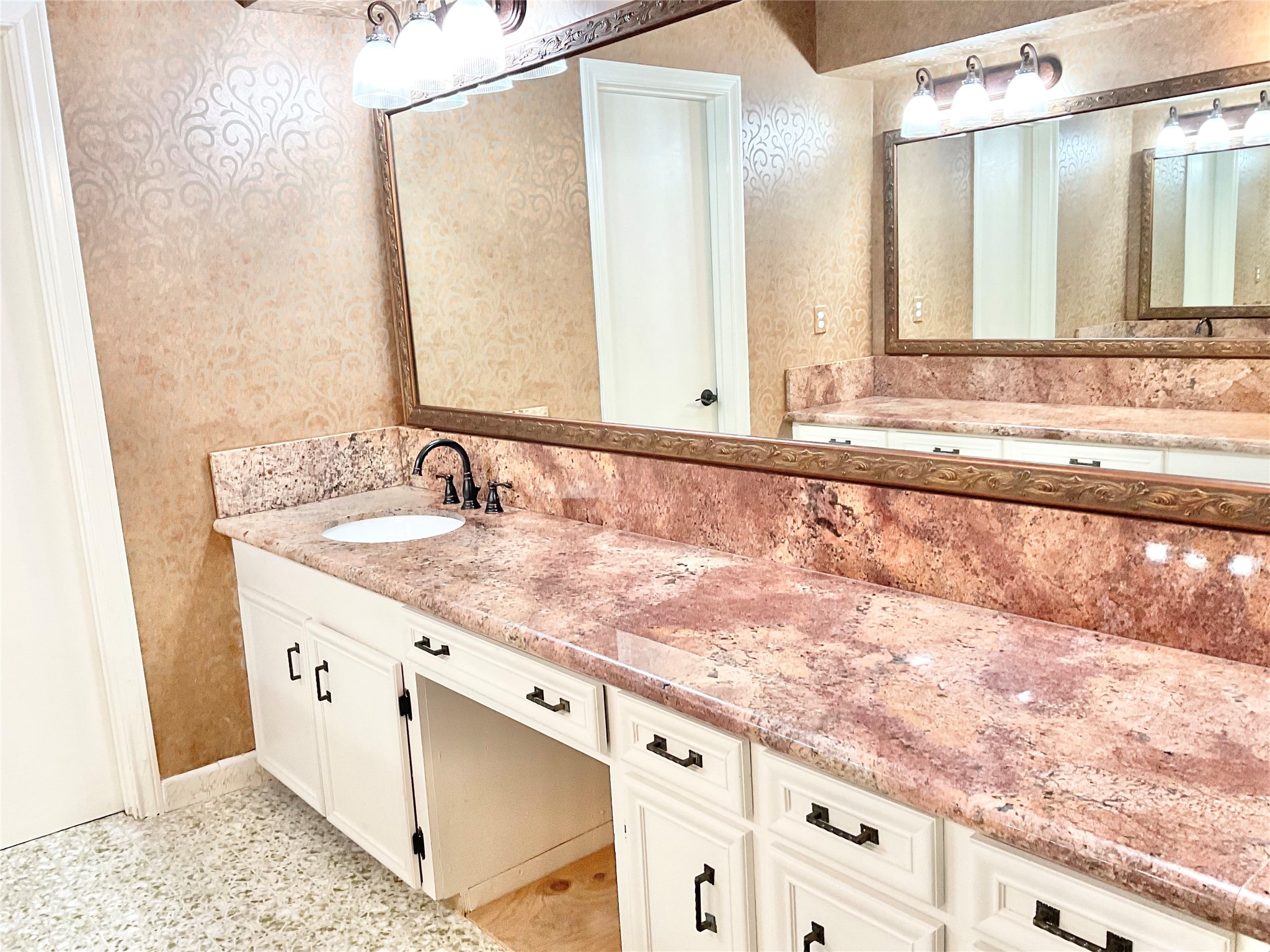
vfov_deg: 48.2
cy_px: 476
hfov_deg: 61.7
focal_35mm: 29
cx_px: 635
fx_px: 1064
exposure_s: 1/60
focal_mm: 3
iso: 100
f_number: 1.8
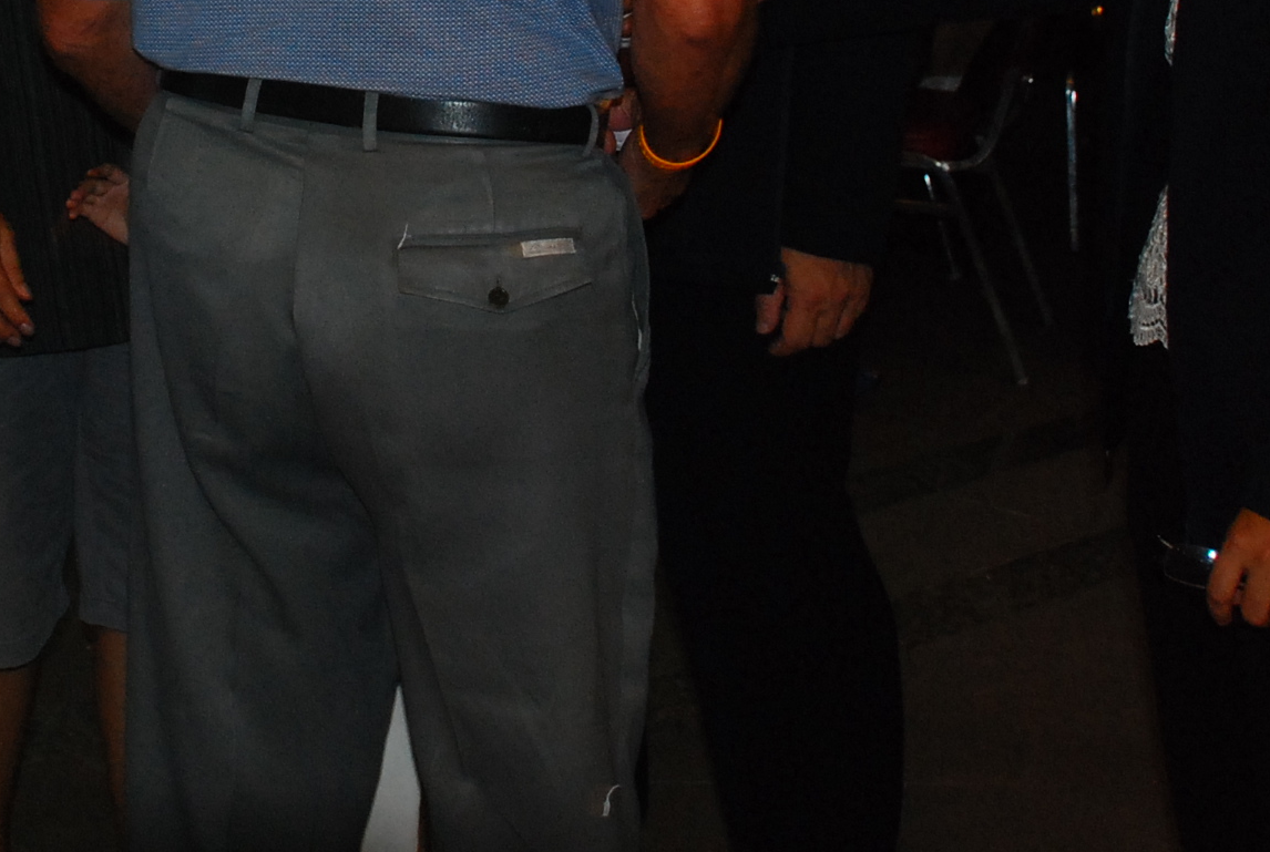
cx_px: 247
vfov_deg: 14.7
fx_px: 3217
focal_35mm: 91
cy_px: -136
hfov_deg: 22.0
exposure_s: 1/15
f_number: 5
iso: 640
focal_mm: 24
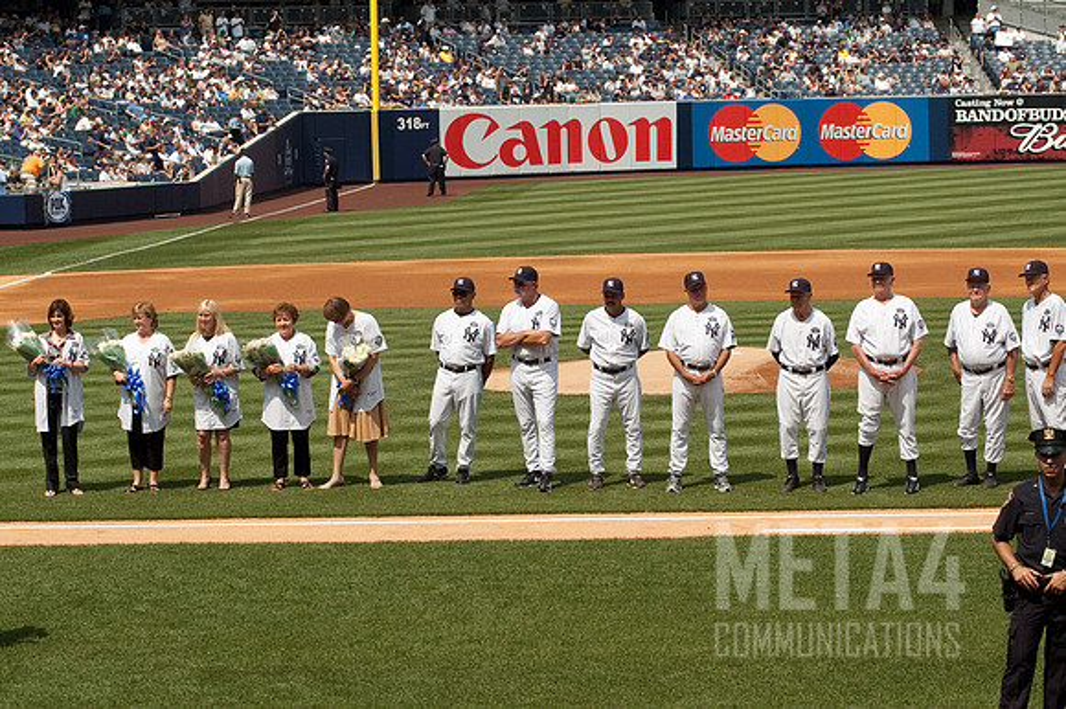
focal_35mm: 114
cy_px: 324
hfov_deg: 18.0
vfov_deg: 12.0
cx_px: 488
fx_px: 3371
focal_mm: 70
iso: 320
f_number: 11
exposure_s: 1/500
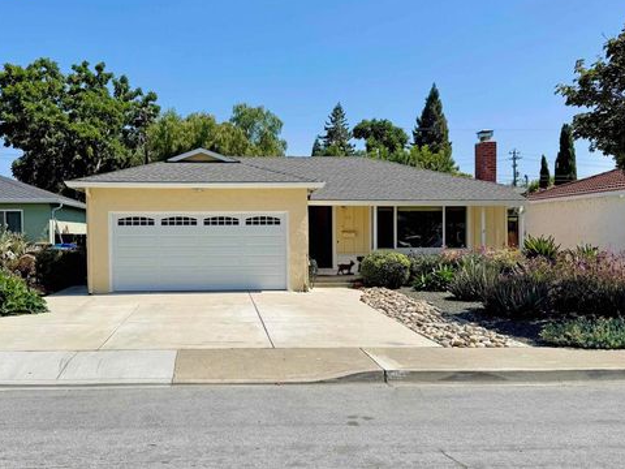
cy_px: 227
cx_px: 319
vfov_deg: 54.9
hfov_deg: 69.4
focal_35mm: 25
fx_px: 451
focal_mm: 6.76
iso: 80
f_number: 1.78
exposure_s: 1/7092
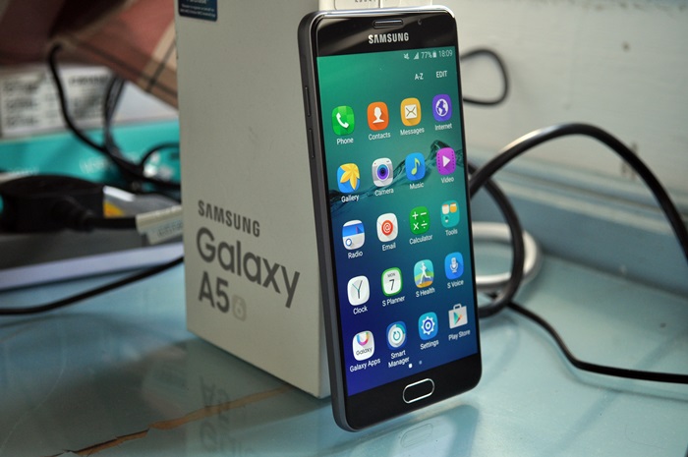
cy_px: 228
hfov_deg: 35.1
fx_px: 1088
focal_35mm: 57
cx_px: 344
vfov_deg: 23.7
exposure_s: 1/30
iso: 400
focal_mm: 38
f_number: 5
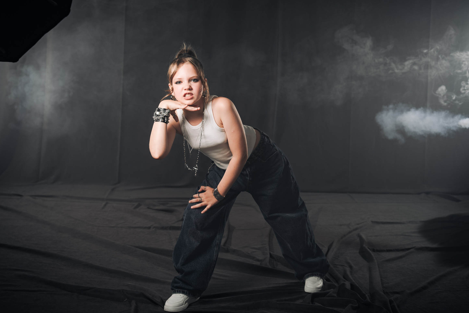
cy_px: 151
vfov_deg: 30.5
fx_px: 573
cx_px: 232
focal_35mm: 44
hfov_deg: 44.5
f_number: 3.5
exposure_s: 1/160
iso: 200
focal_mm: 38
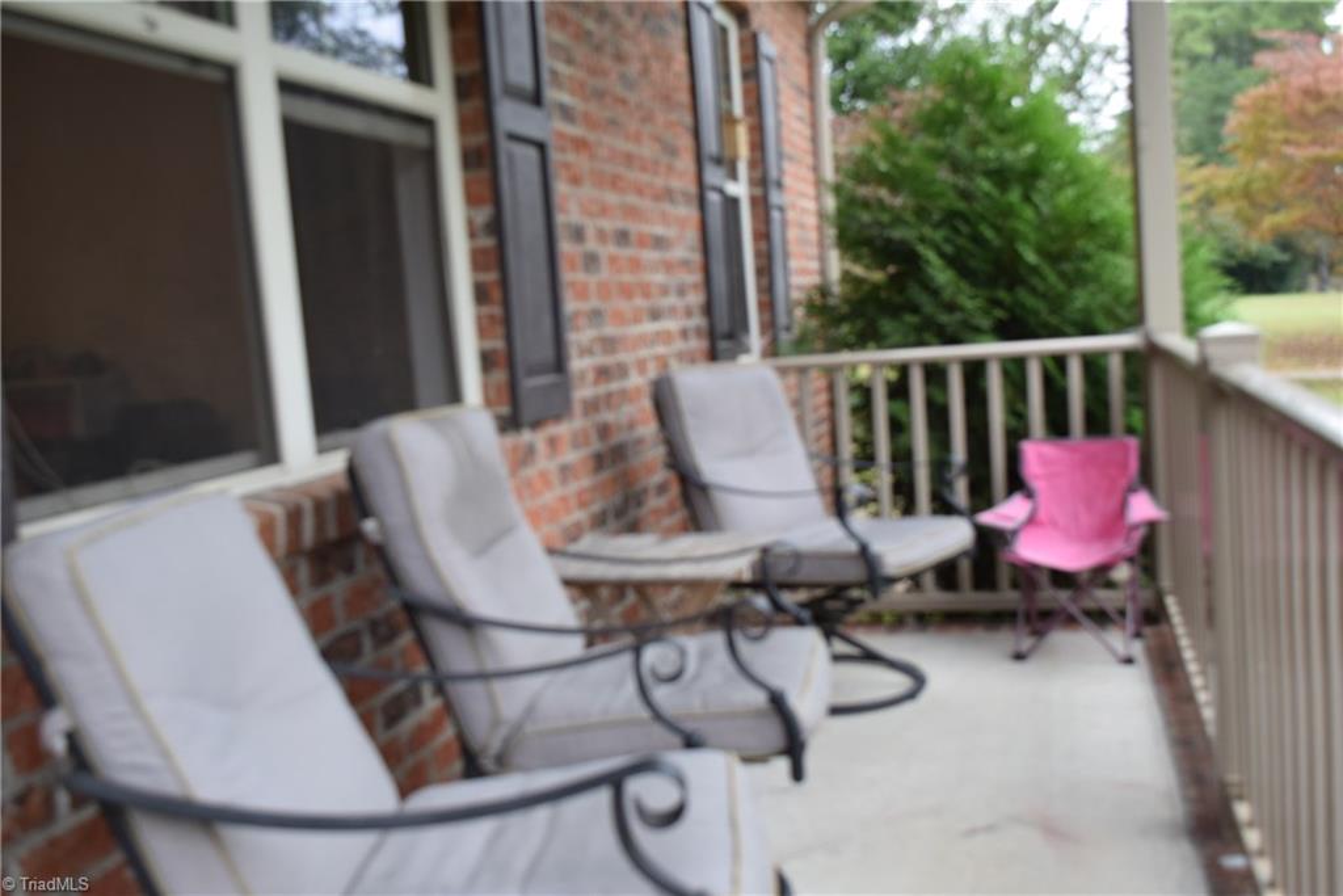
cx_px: 672
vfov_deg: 36.9
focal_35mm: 36
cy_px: 448
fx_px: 1343
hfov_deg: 53.1
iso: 400
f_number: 5
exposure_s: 1/100
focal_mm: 24
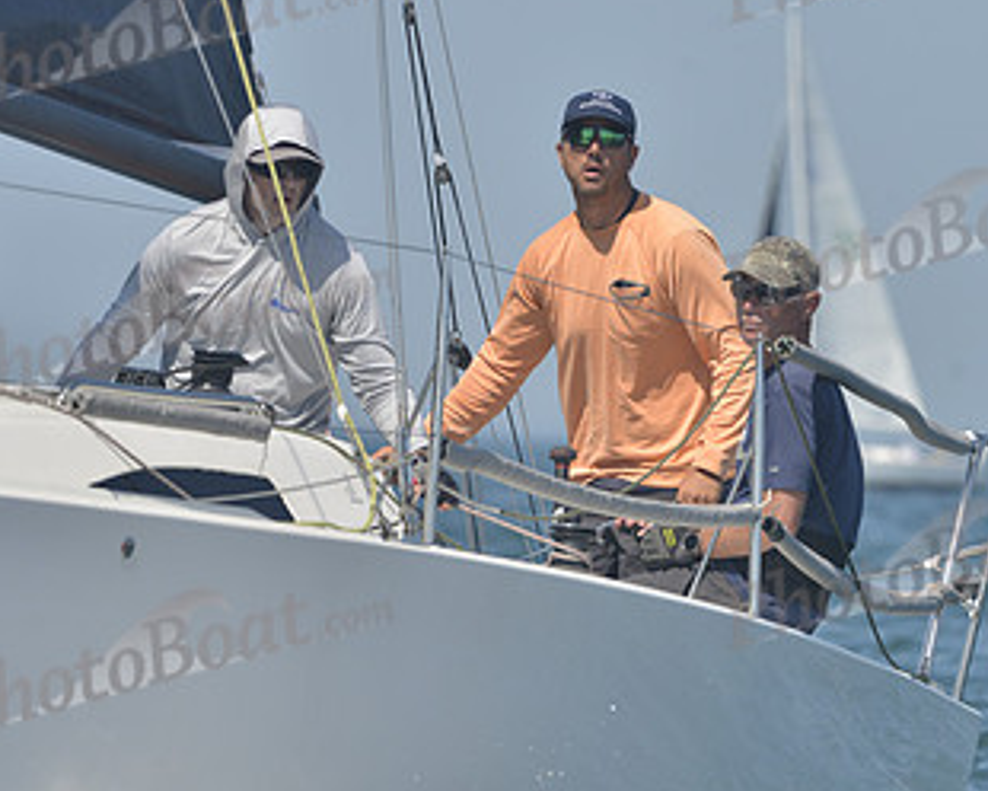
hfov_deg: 4.6
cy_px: 445
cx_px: 561
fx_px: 12310
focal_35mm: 421
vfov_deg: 3.7
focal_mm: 240
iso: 280
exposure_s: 1/1000
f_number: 7.1
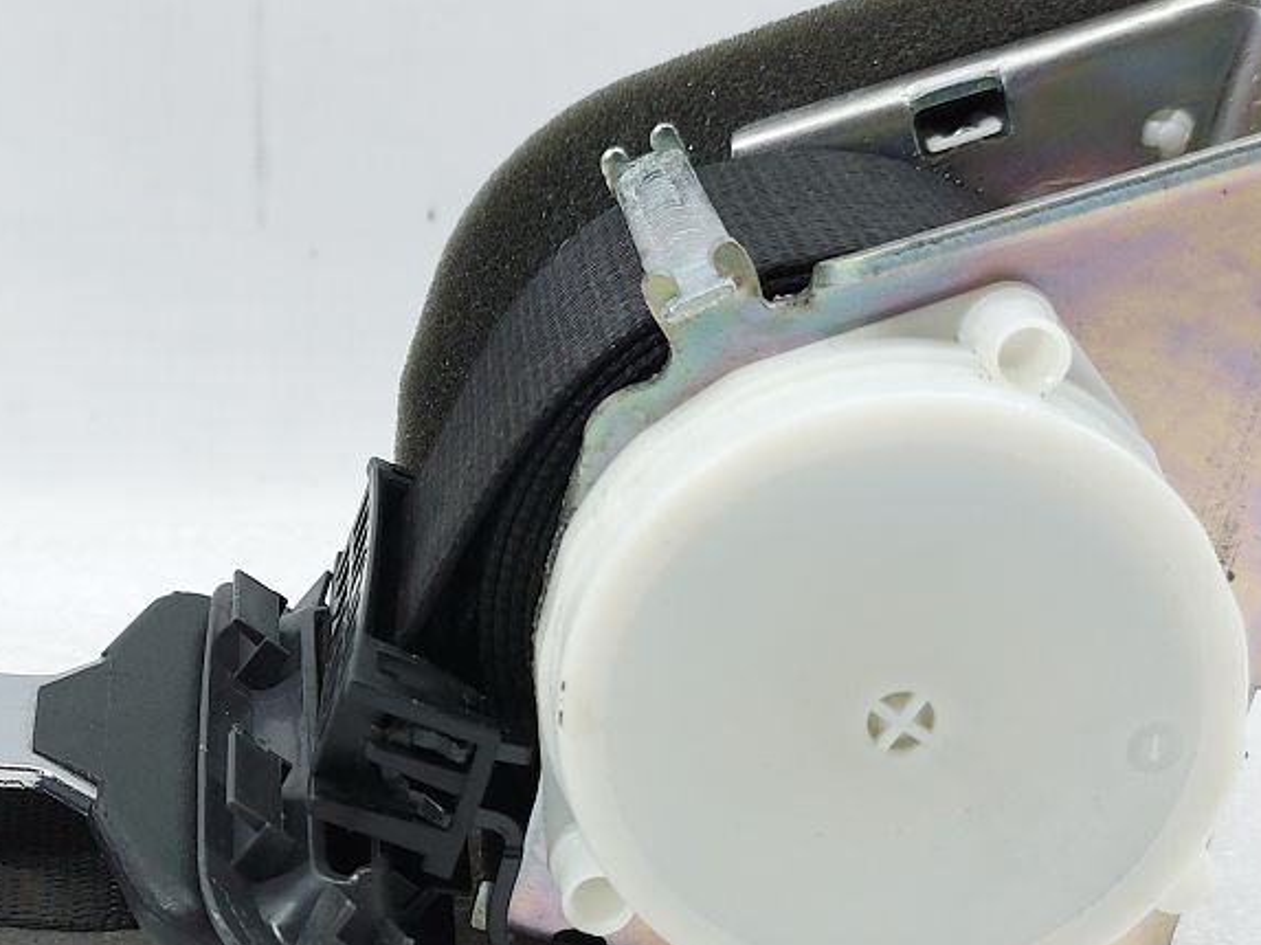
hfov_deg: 32.7
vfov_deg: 25.2
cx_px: 348
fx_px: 2112
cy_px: 576
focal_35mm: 58
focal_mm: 5.23
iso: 64
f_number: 1.8
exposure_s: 1/50
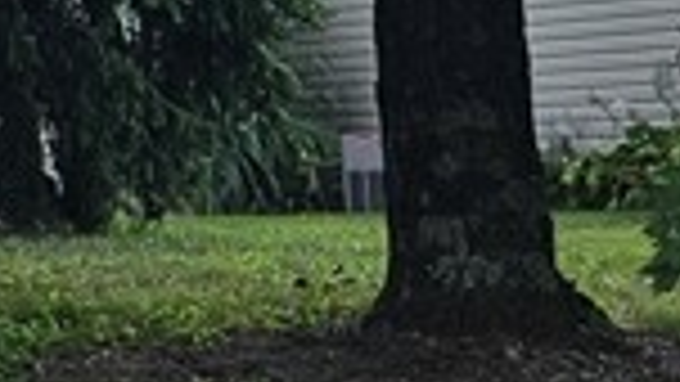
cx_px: -1387
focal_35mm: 170
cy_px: -247
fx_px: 3066
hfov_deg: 9.6
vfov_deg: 7.0
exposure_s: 1/492
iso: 25
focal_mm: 5.4
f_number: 1.8
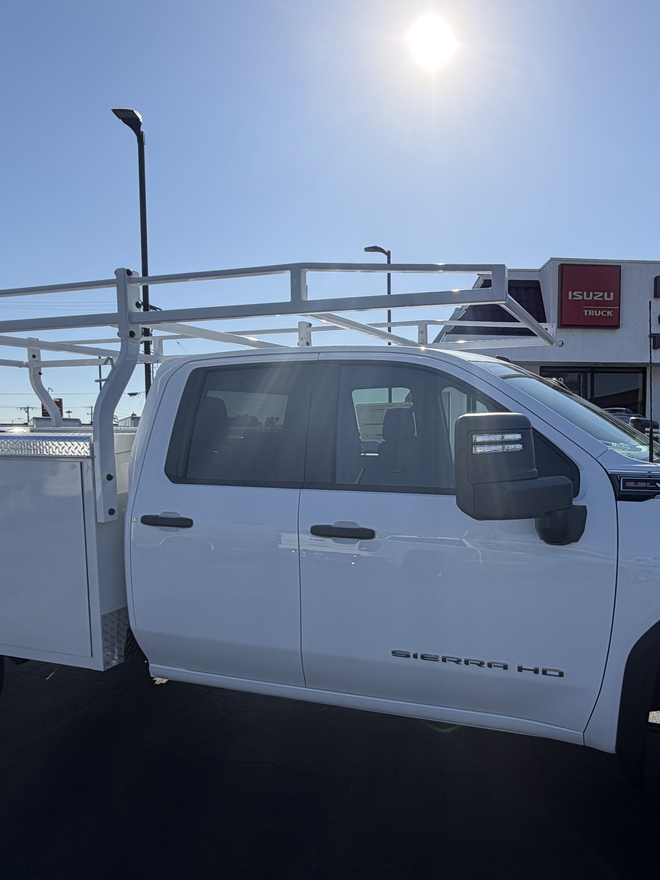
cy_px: 470
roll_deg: -0.1
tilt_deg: -2.8
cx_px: 446
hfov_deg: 55.5
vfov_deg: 71.5
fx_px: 610
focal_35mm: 24
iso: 20
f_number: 2.2
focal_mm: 2.22
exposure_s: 1/1145
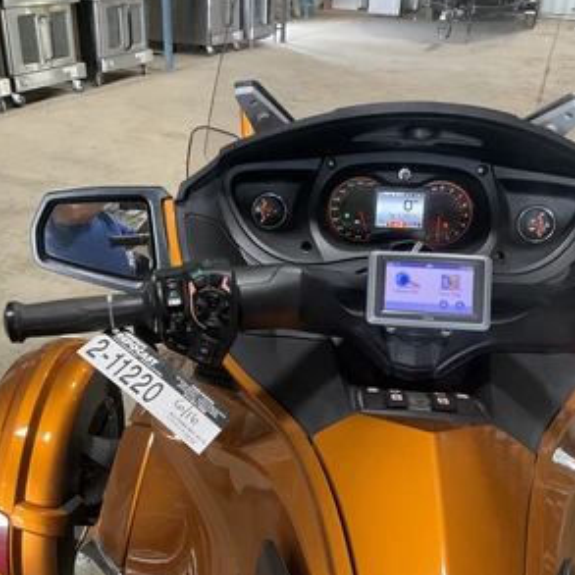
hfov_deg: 47.2
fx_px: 658
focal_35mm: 35
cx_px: 277
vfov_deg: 47.2
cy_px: 287
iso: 160
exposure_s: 1/60
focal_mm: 3
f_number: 1.8
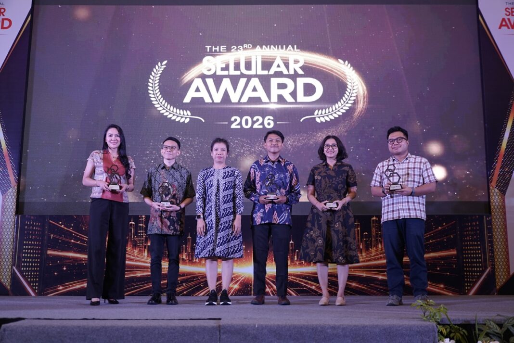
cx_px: 257
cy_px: 172
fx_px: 557
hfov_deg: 49.5
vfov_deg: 34.2
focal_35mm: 39
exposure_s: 1/60
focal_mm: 39
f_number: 4
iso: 1250
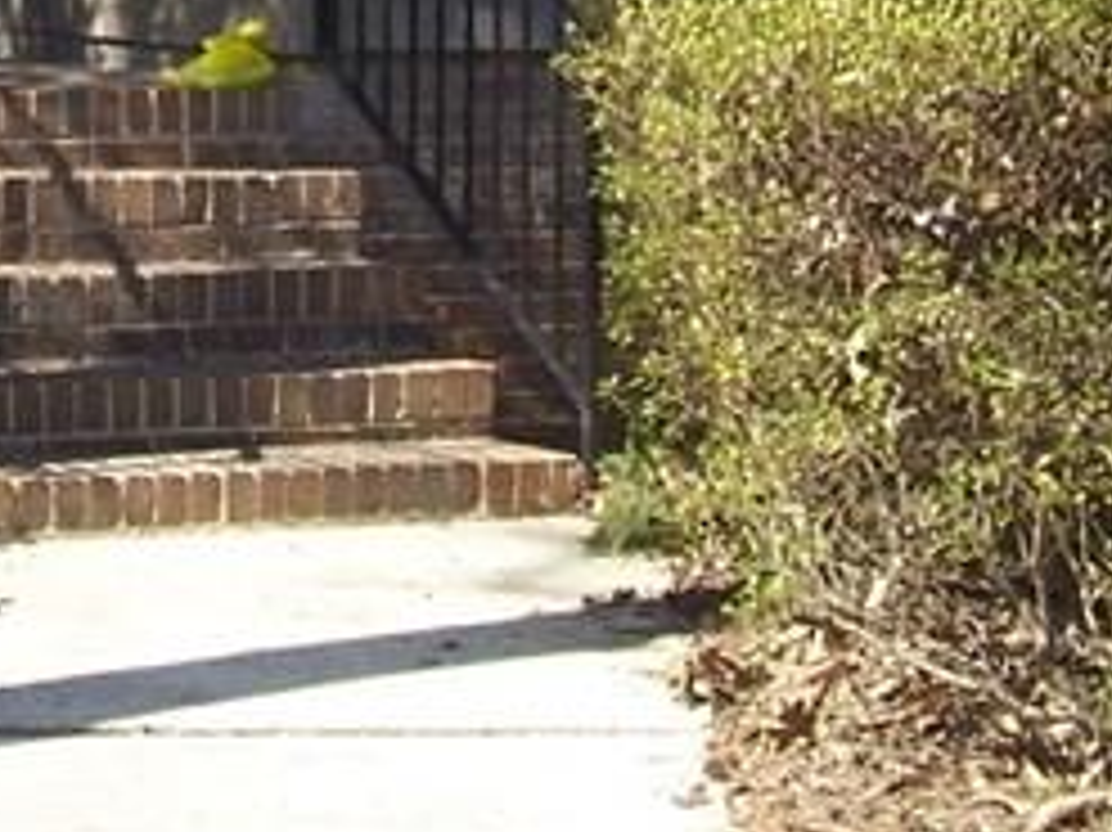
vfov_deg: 10.2
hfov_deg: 13.9
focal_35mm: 141
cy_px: -342
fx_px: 4527
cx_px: 180
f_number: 2.7
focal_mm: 5.6
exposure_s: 1/500
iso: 80
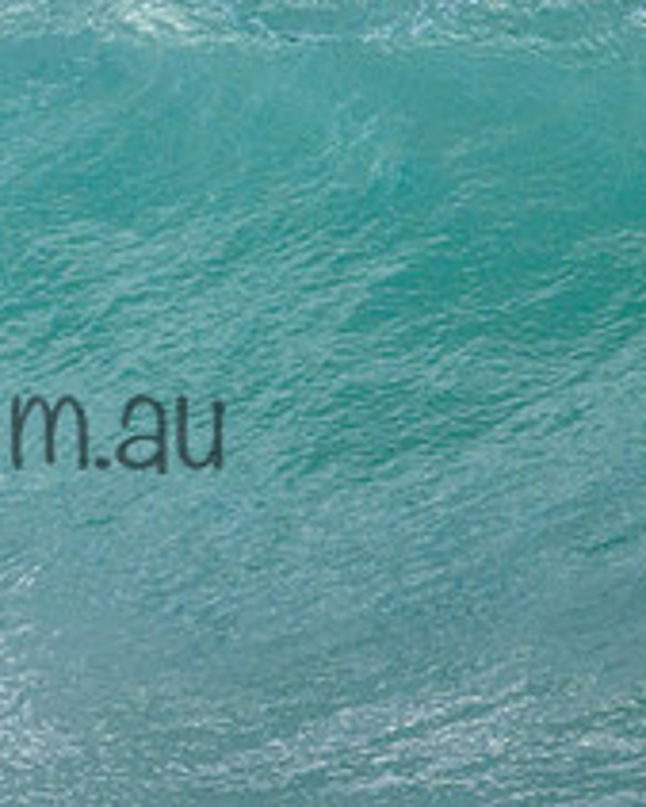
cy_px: 264
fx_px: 57053
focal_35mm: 2389
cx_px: -354
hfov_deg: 0.6
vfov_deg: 0.8
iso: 2000
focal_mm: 800
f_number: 11
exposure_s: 1/2000
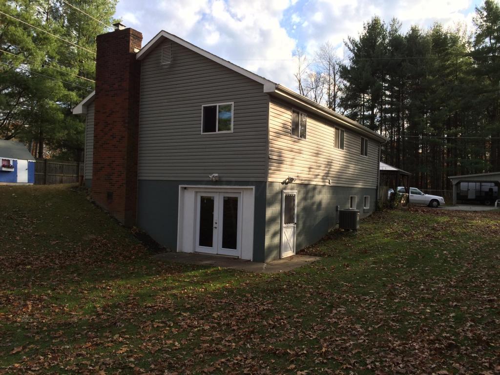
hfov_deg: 61.7
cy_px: 188
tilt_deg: +0.6
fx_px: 419
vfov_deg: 48.2
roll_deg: -1.3
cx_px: 250
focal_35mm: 29
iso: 32
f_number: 2.2
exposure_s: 1/707
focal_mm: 4.15
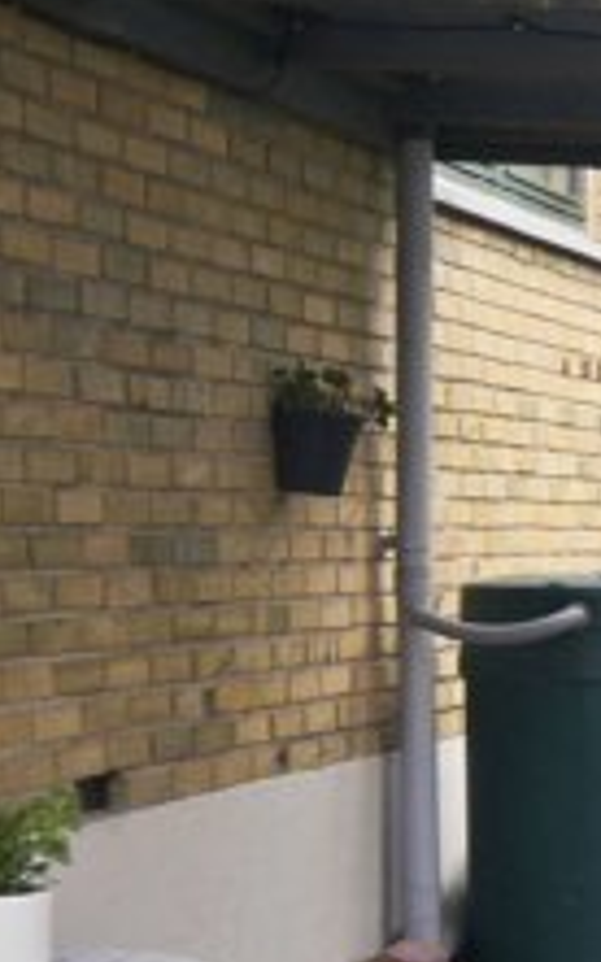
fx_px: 3488
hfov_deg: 9.1
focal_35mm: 133
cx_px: 1315
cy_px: 498
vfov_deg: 15.7
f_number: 8
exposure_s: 1/50
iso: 200
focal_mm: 24
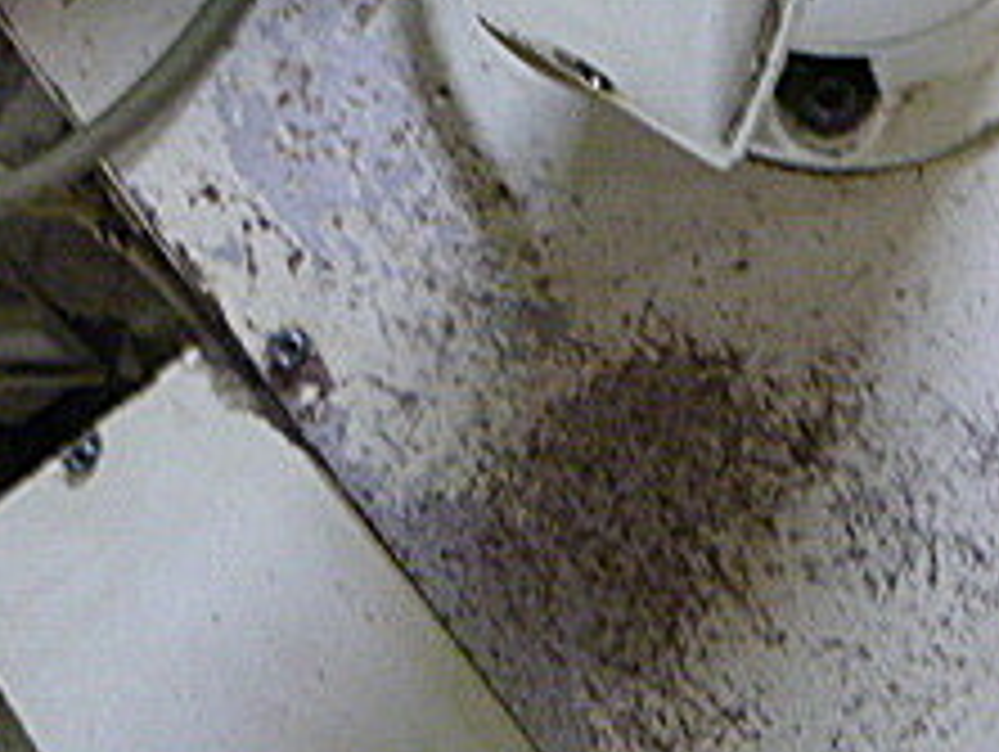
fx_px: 2080
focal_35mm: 72
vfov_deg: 18.7
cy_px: -279
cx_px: 567
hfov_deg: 27.0
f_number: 2.8
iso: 400
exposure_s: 1/6
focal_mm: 4.5
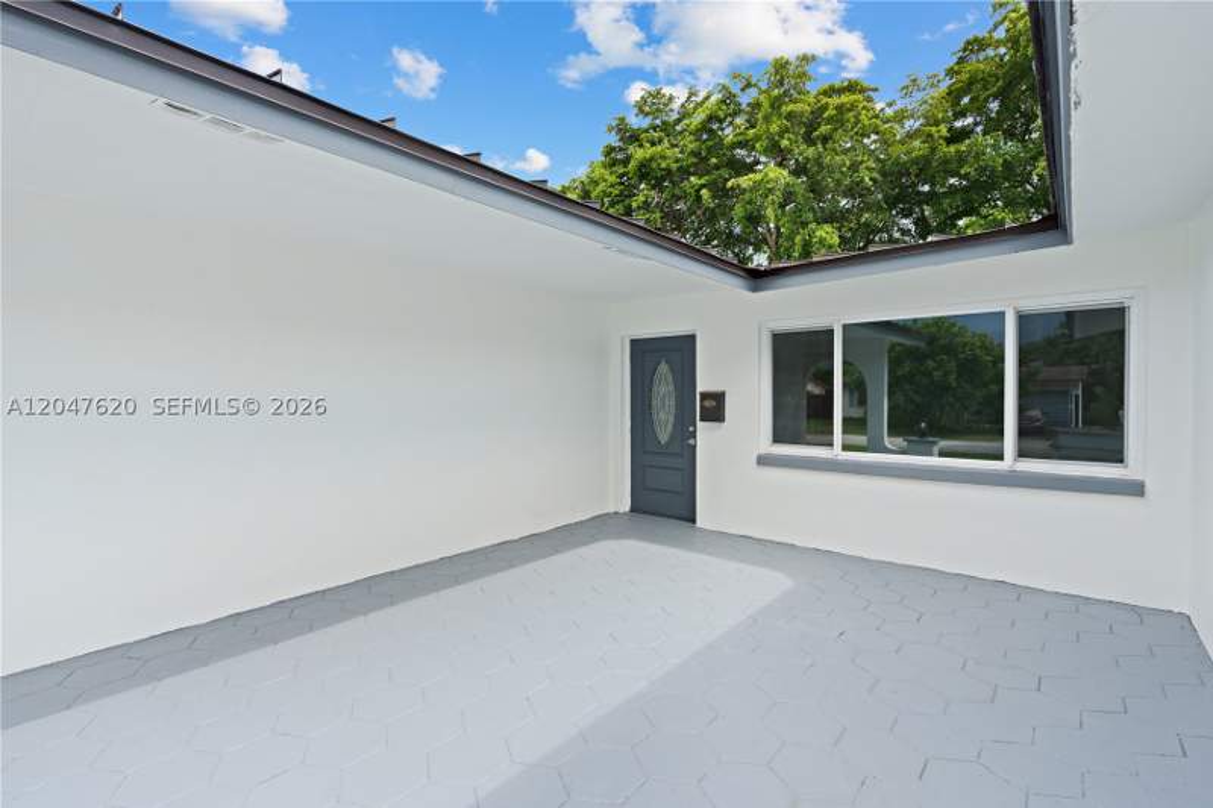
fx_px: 539
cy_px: 404
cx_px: 606
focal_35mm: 16
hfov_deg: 96.7
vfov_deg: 73.7
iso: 160
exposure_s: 1/30
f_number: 11
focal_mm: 16
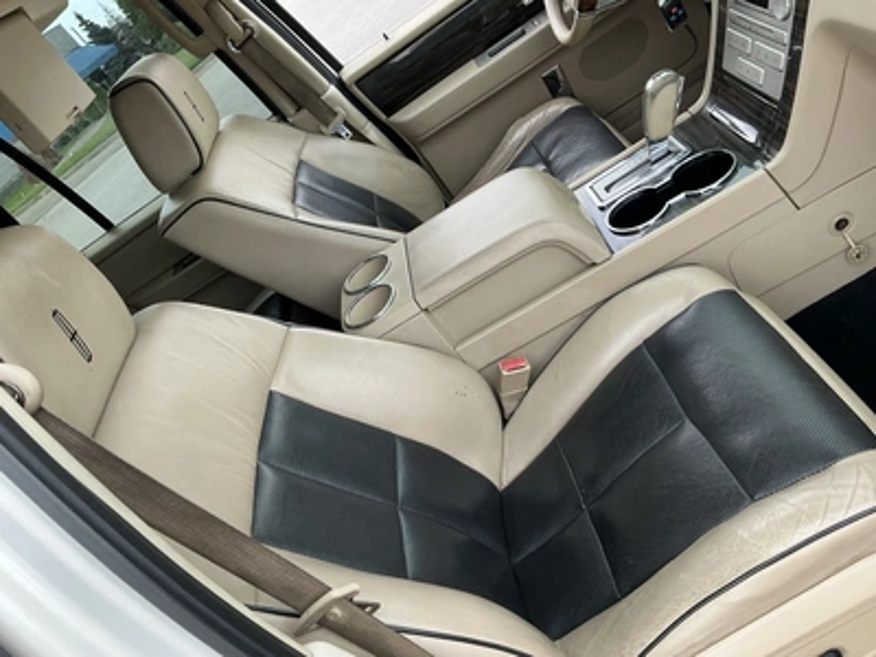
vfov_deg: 49.7
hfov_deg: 63.4
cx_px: 438
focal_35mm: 28
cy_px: 328
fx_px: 709
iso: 32
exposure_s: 1/122
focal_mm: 3
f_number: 1.8
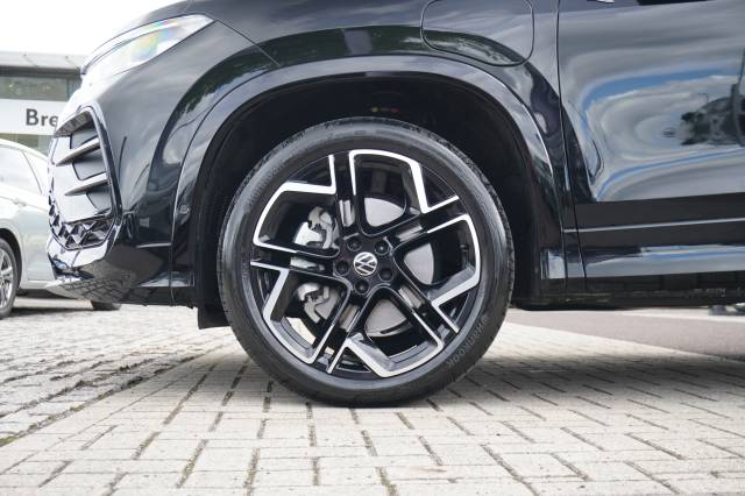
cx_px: 372
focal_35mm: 48
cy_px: 248
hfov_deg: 41.1
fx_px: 993
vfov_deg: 28.0
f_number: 5
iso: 160
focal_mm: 32
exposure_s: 1/60
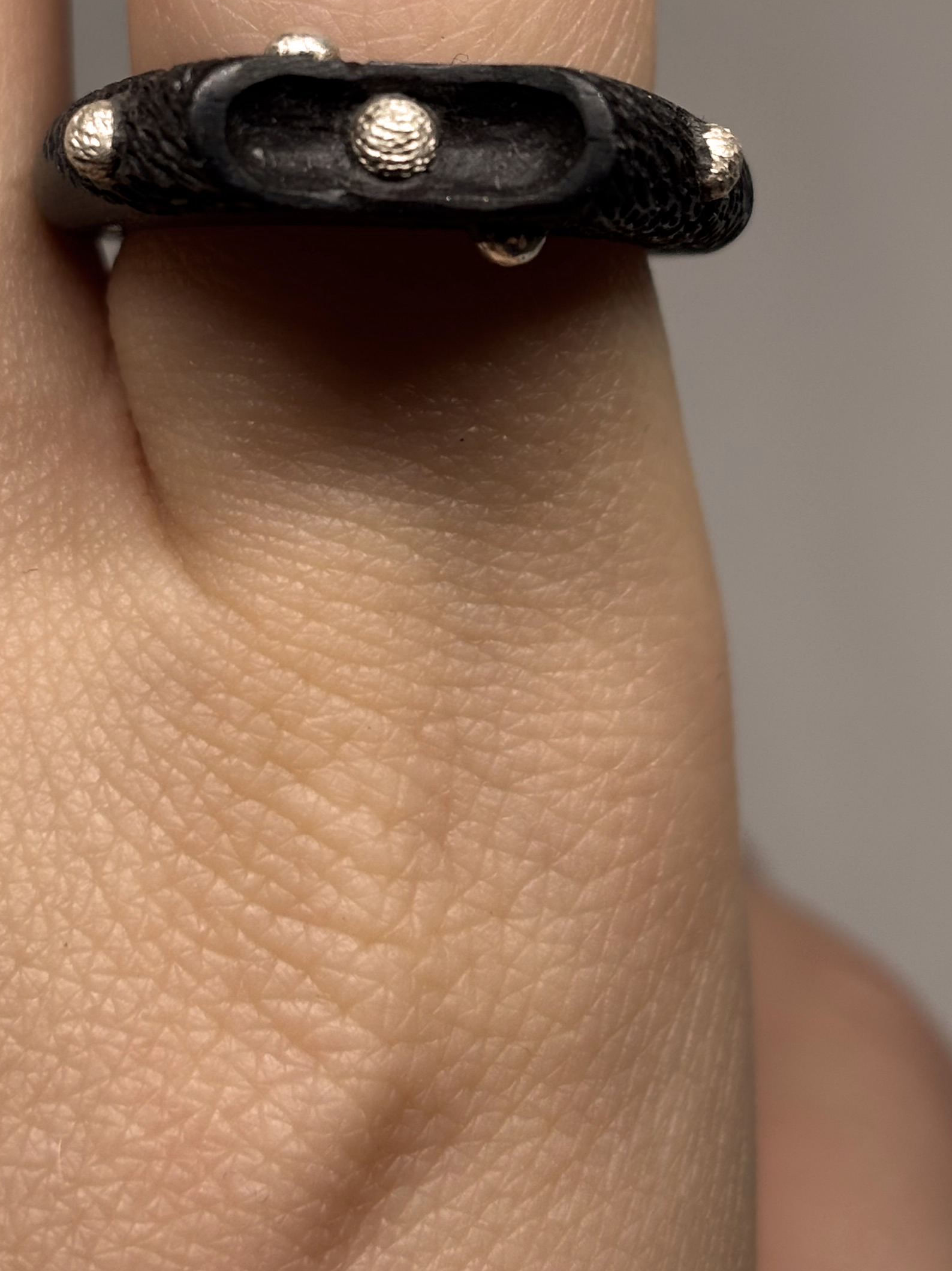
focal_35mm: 99
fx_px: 3631
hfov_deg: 14.9
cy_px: 121
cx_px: 355
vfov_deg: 19.5
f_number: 1.6
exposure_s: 1/165
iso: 32
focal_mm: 6
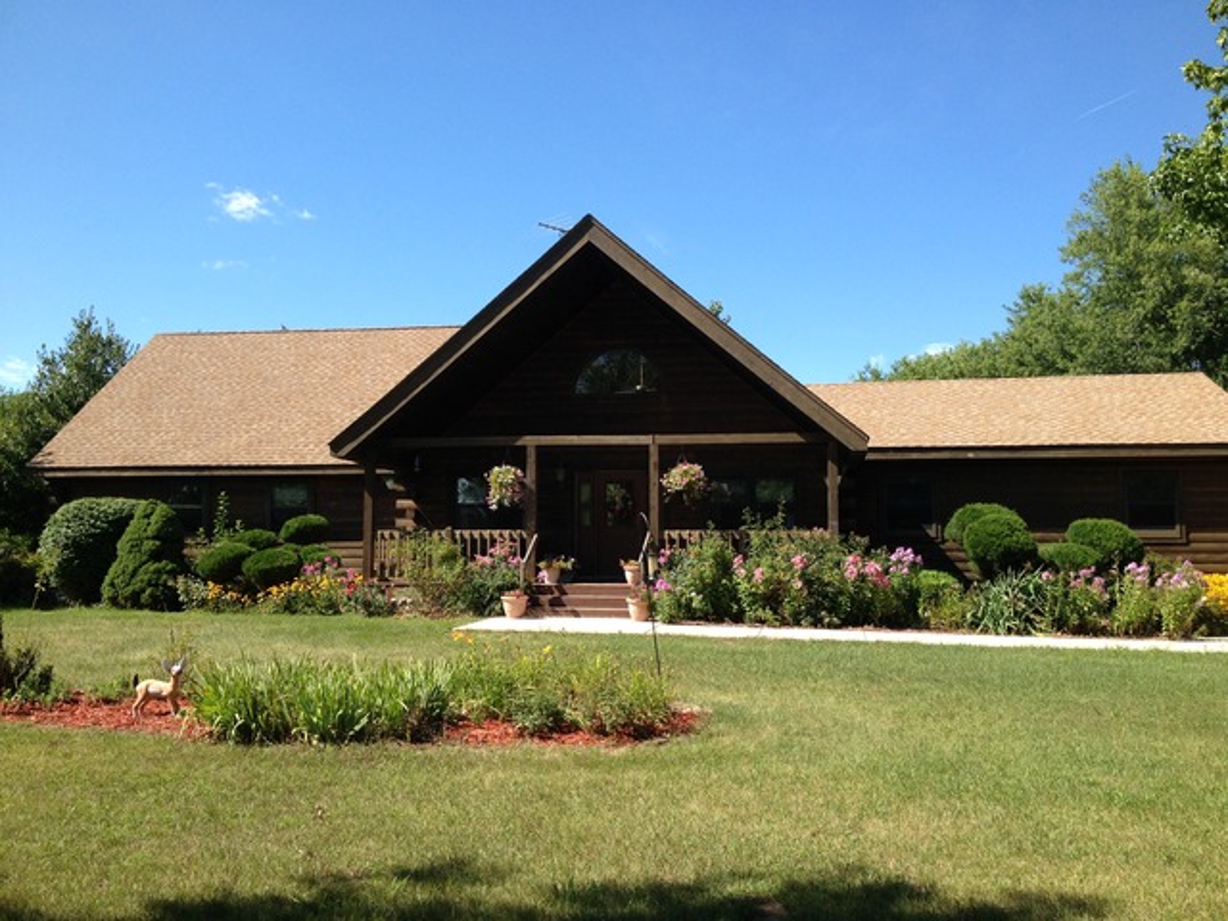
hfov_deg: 52.6
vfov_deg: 40.7
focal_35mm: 35
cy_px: 460
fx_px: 1242
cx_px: 614
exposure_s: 1/824
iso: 50
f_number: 2.4
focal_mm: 4.28
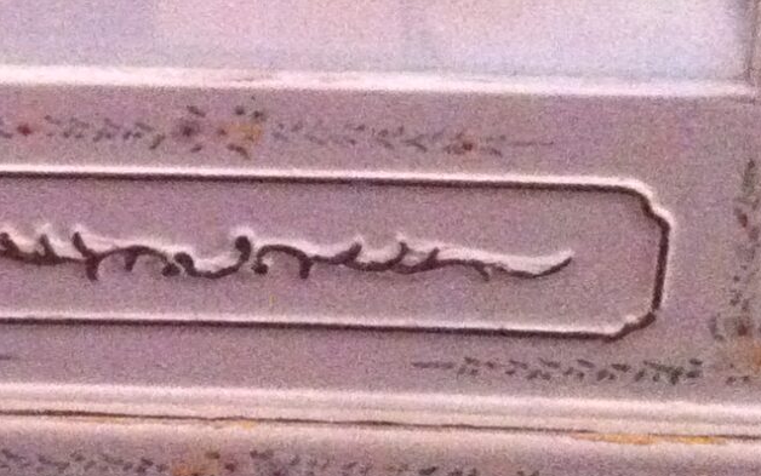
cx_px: 75
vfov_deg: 8.5
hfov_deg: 13.7
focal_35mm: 151
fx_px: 3133
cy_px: -200
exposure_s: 1/15
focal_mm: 3.85
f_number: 2.8
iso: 1000
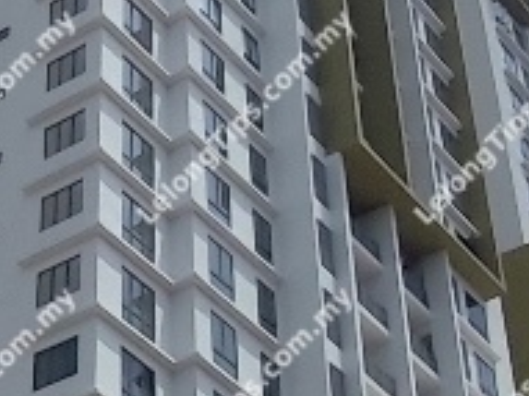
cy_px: 183
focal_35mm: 106
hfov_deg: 18.5
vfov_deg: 13.9
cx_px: 194
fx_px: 1619
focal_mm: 1.65
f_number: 2.2
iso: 50
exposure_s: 1/3883
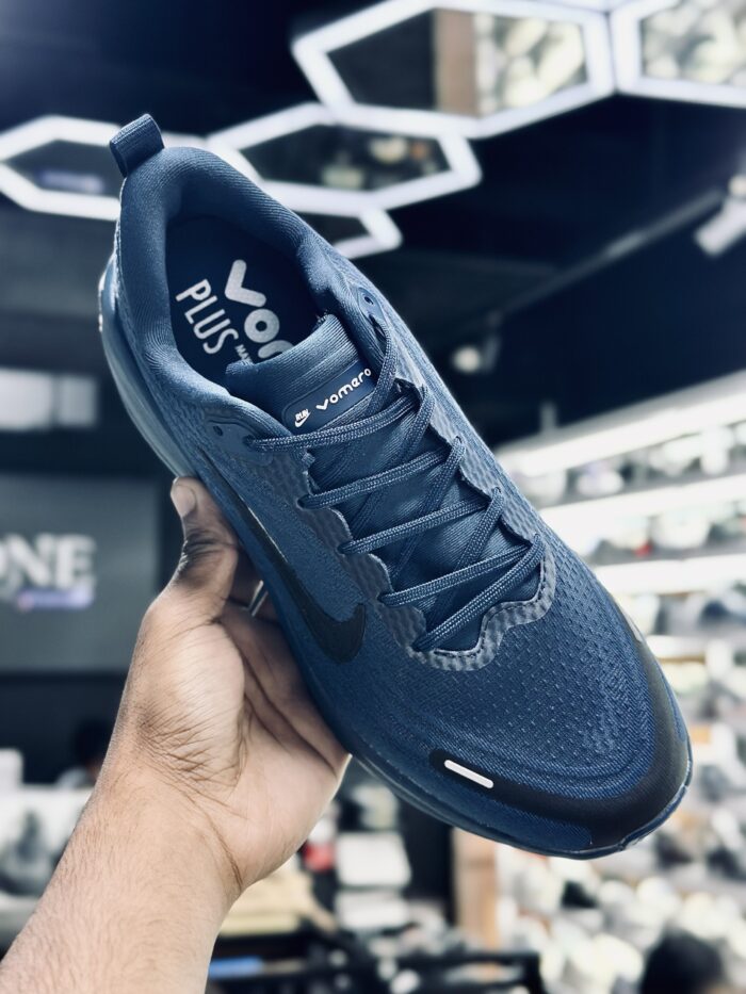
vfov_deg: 39.7
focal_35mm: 48
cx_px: 373
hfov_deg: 30.3
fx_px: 1379
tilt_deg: +5.8
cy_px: 497
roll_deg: -0.5
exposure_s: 1/100
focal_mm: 6.86
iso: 250
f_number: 1.78
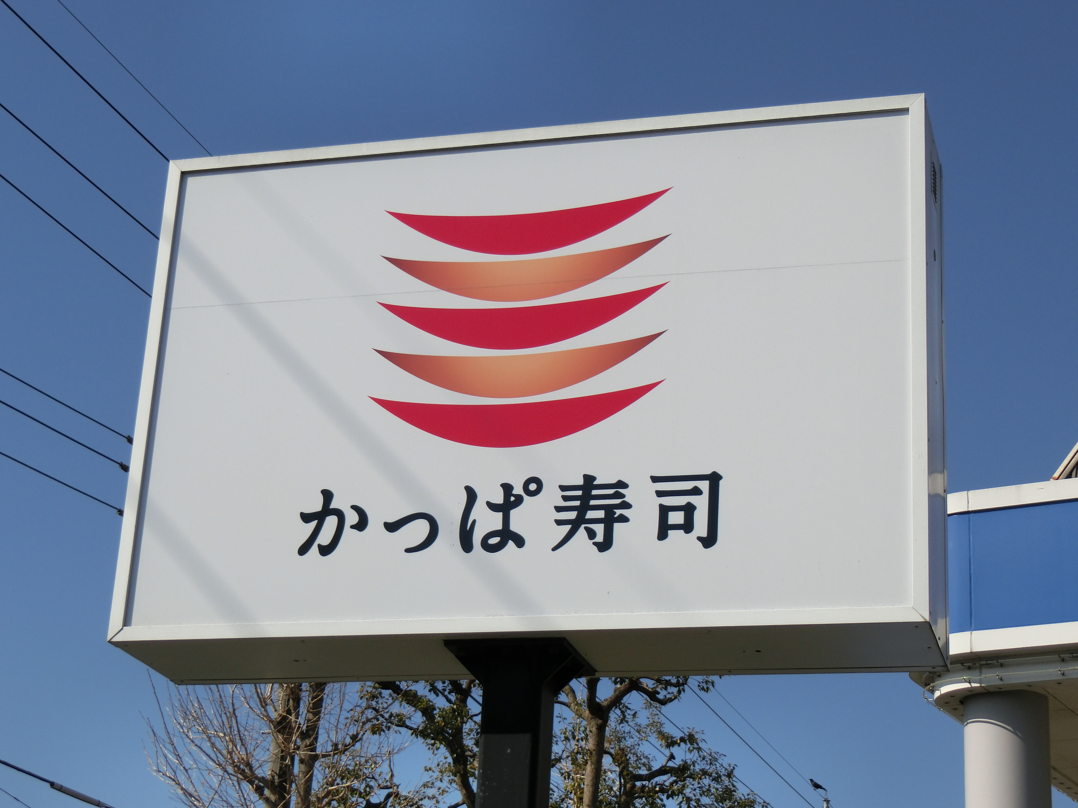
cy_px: 398
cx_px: 518
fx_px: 2273
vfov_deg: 20.2
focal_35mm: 73
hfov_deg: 26.7
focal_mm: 12.4
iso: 80
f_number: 5.2
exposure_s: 1/1000
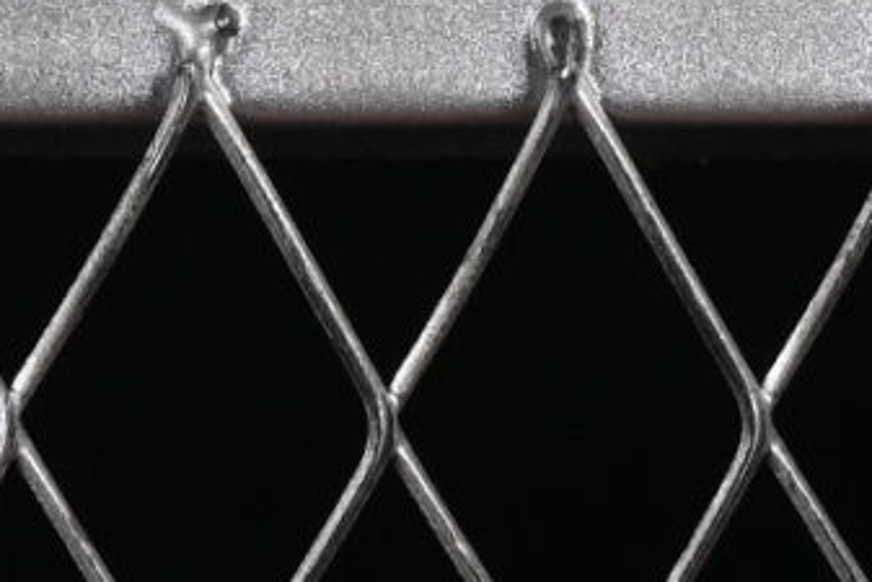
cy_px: -1489
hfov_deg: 3.6
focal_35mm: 570
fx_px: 13812
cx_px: -820
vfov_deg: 2.4
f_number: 8
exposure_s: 1/80
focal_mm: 50
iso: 160
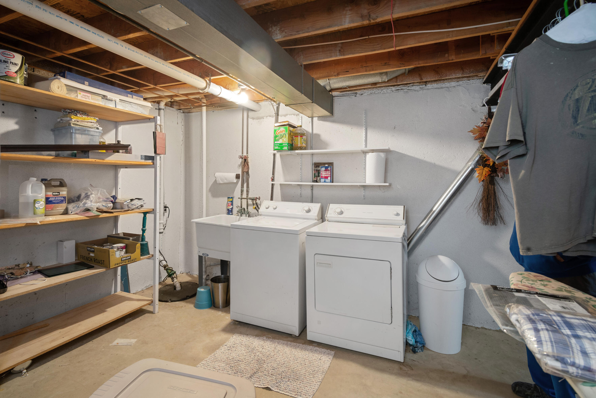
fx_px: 497
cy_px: 199
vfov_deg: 43.6
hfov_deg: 61.9
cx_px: 298
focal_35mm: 30
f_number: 9
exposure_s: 2
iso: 320
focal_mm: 30
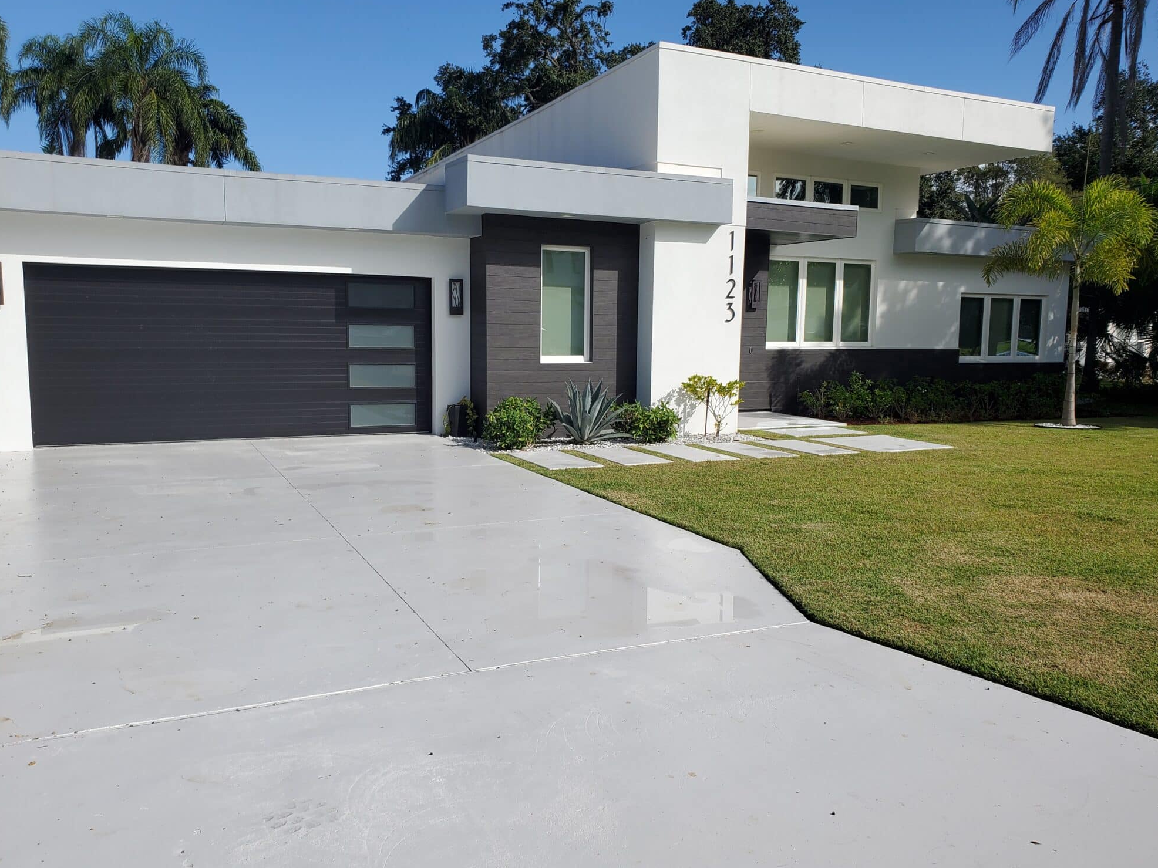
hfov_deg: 65.3
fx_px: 903
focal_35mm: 27
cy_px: 418
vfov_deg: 51.3
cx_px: 598
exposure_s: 1/2105
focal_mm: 4.3
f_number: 2.4
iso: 50
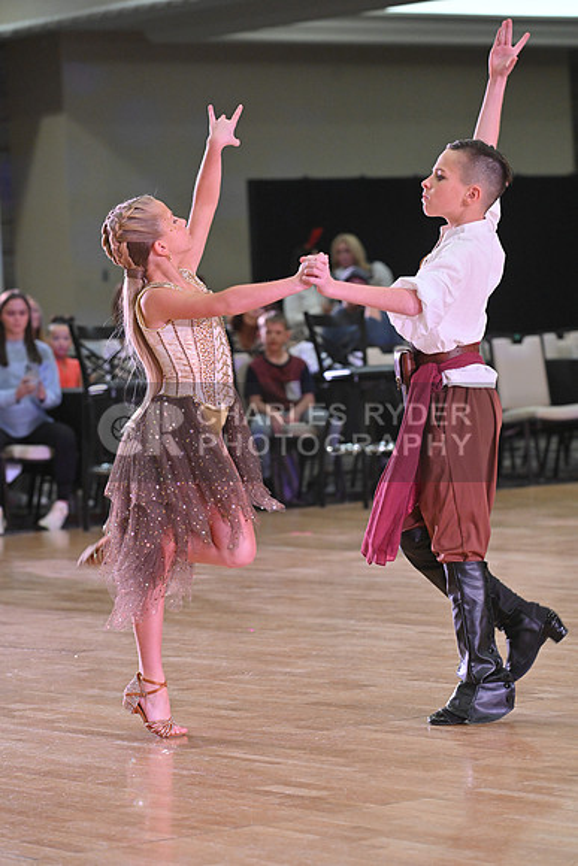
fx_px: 3249
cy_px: 433
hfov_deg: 10.2
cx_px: 289
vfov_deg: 15.2
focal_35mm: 135
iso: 3200
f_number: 5.6
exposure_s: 1/320
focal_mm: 135
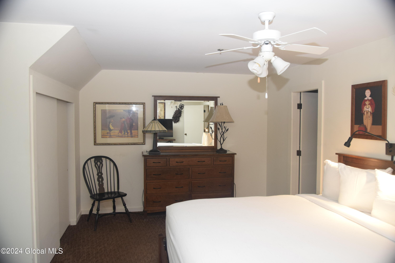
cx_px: 198
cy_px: 132
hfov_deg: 67.4
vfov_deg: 47.9
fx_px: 296
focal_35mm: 27
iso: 1250
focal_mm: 18
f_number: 3.5
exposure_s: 1/60
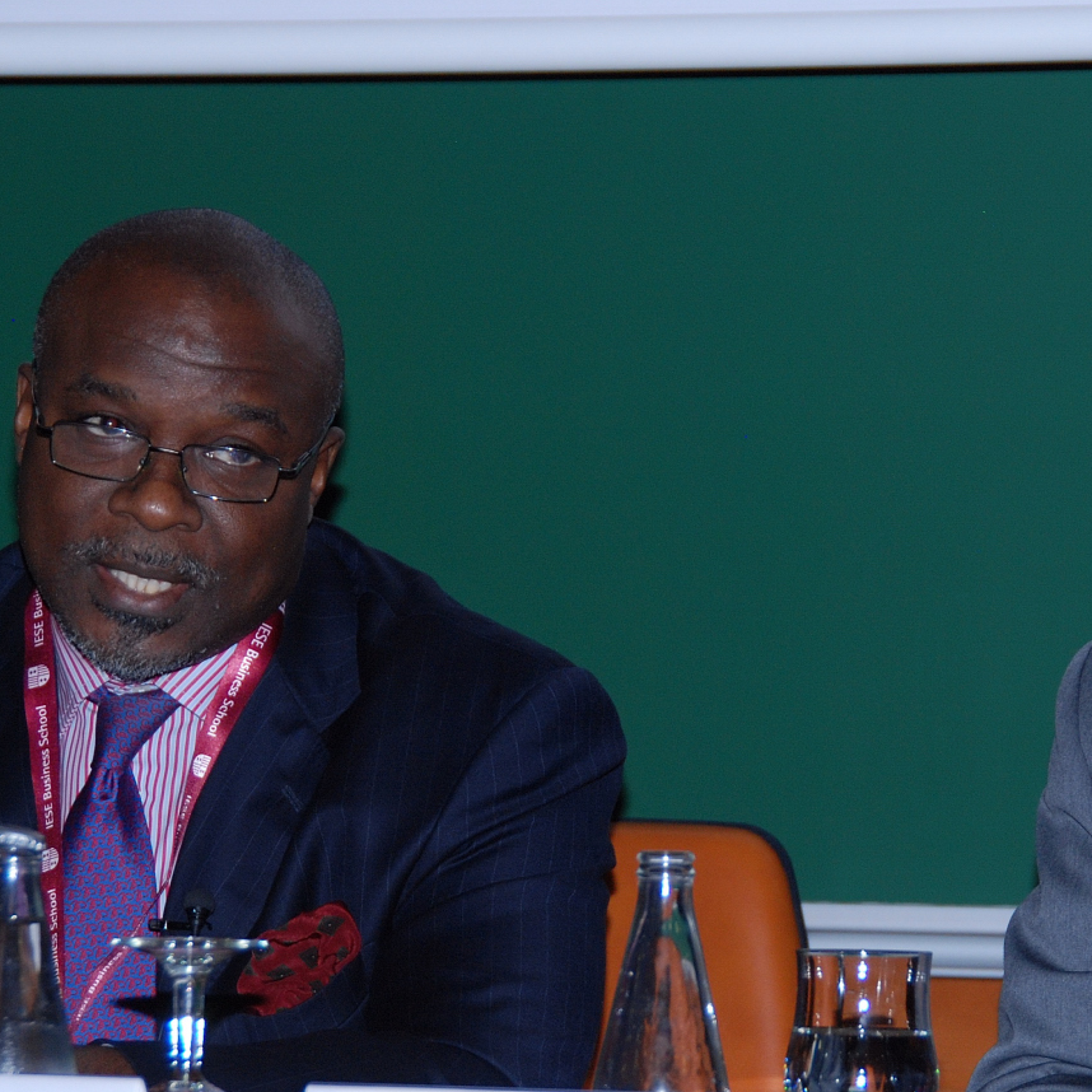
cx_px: 738
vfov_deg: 13.3
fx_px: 4668
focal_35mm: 131
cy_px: 667
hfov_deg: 13.3
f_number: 5
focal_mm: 55
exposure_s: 1/125
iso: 400
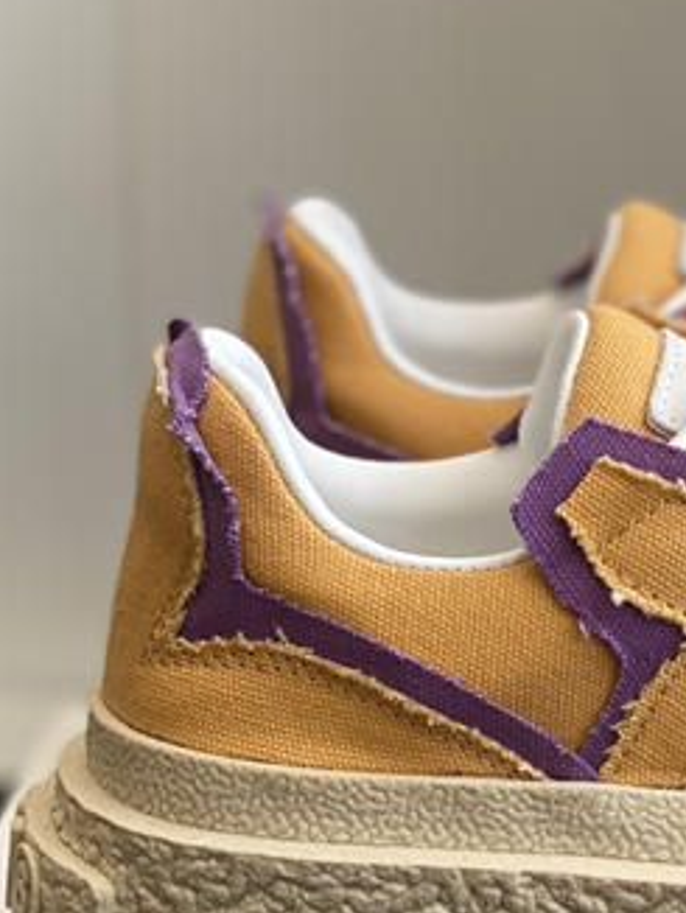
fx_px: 3642
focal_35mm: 138
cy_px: 770
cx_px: 837
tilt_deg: -16.6
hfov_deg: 10.6
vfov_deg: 14.2
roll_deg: -3.0
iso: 20
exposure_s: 1/123
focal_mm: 6
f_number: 2
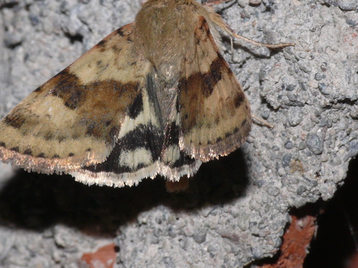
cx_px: 157
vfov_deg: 5.4
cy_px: 54
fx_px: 2844
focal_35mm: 275
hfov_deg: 7.2
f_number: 11
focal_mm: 35.8
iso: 200
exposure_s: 1/640
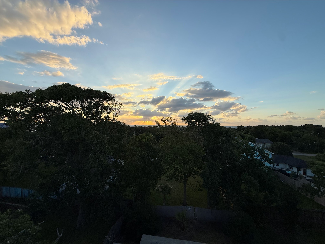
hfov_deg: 102.1
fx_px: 131
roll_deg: -1.0
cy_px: 122
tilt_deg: +2.8
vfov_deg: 85.7
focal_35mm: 14
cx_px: 162
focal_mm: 2.22
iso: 50
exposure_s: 1/1068
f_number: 2.2
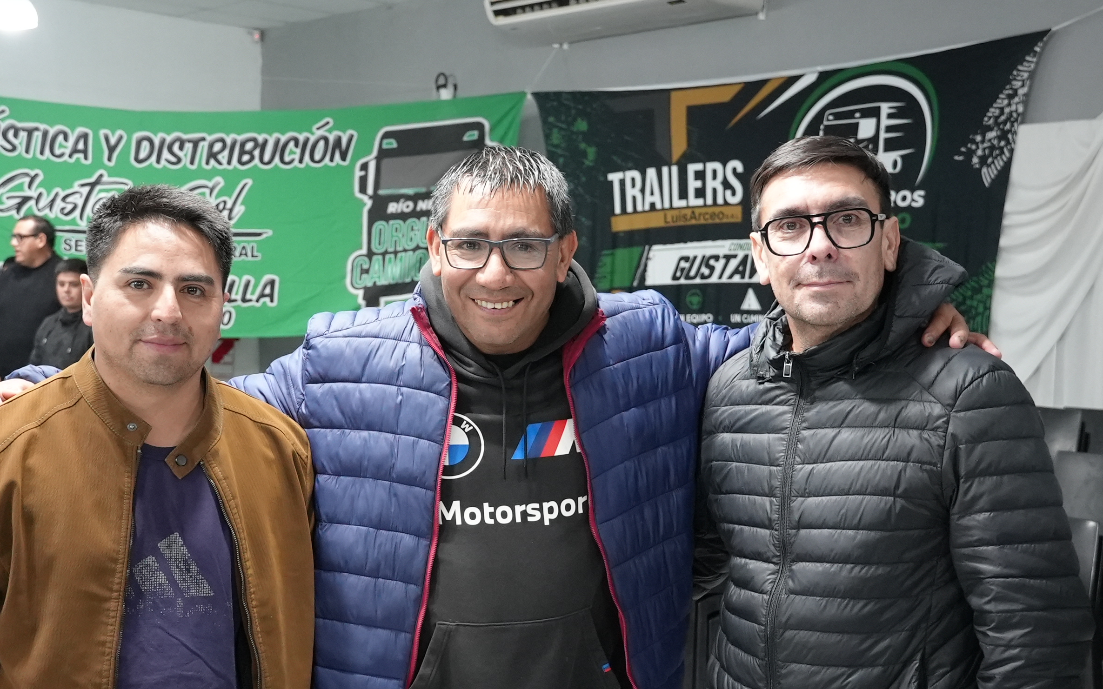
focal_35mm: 50
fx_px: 1503
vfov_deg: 25.8
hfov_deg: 40.2
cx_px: 494
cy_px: 404
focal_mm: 28
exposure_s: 1/160
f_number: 4.5
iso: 5000
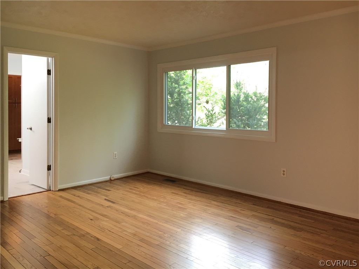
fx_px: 301
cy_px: 134
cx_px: 180
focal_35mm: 29
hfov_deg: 61.7
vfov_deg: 48.2
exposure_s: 1/30
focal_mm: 4.15
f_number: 2.2
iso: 64
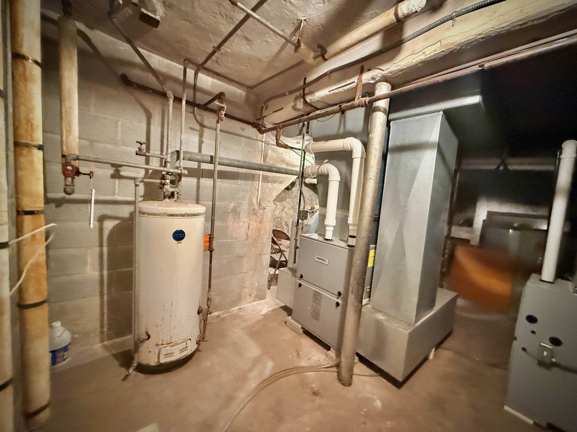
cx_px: 288
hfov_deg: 102.1
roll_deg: -4.5
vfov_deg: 85.7
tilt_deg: -0.6
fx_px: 233
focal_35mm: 14
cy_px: 216
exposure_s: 1/60
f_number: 2.2
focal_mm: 2.22
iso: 1000
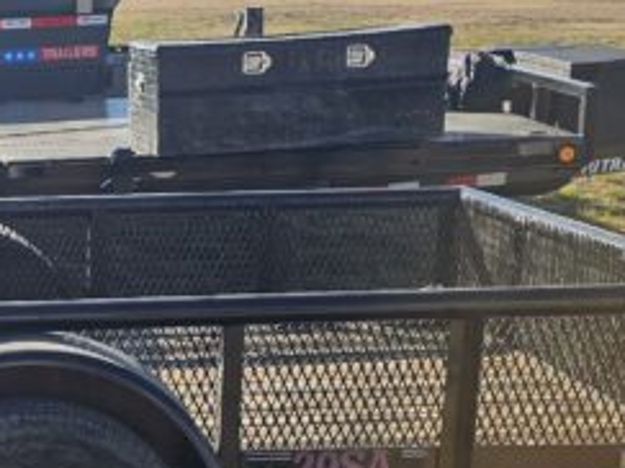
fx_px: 1750
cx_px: -105
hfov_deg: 19.2
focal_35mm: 97
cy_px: 525
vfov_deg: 14.8
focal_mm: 6.3
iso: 10
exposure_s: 1/551
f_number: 1.7
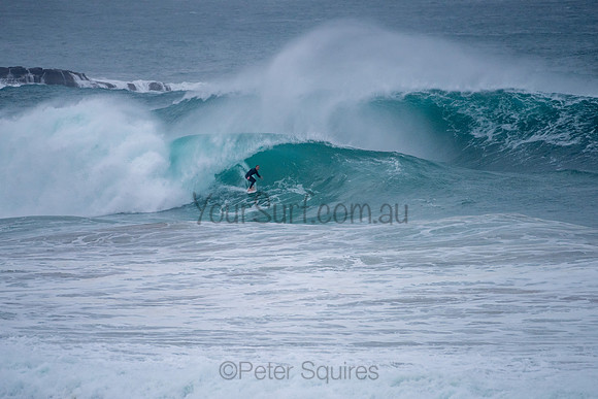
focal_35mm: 613
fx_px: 10188
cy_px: 184
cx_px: 287
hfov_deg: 3.4
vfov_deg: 2.2
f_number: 5.6
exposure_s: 1/1250
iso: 500
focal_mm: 500
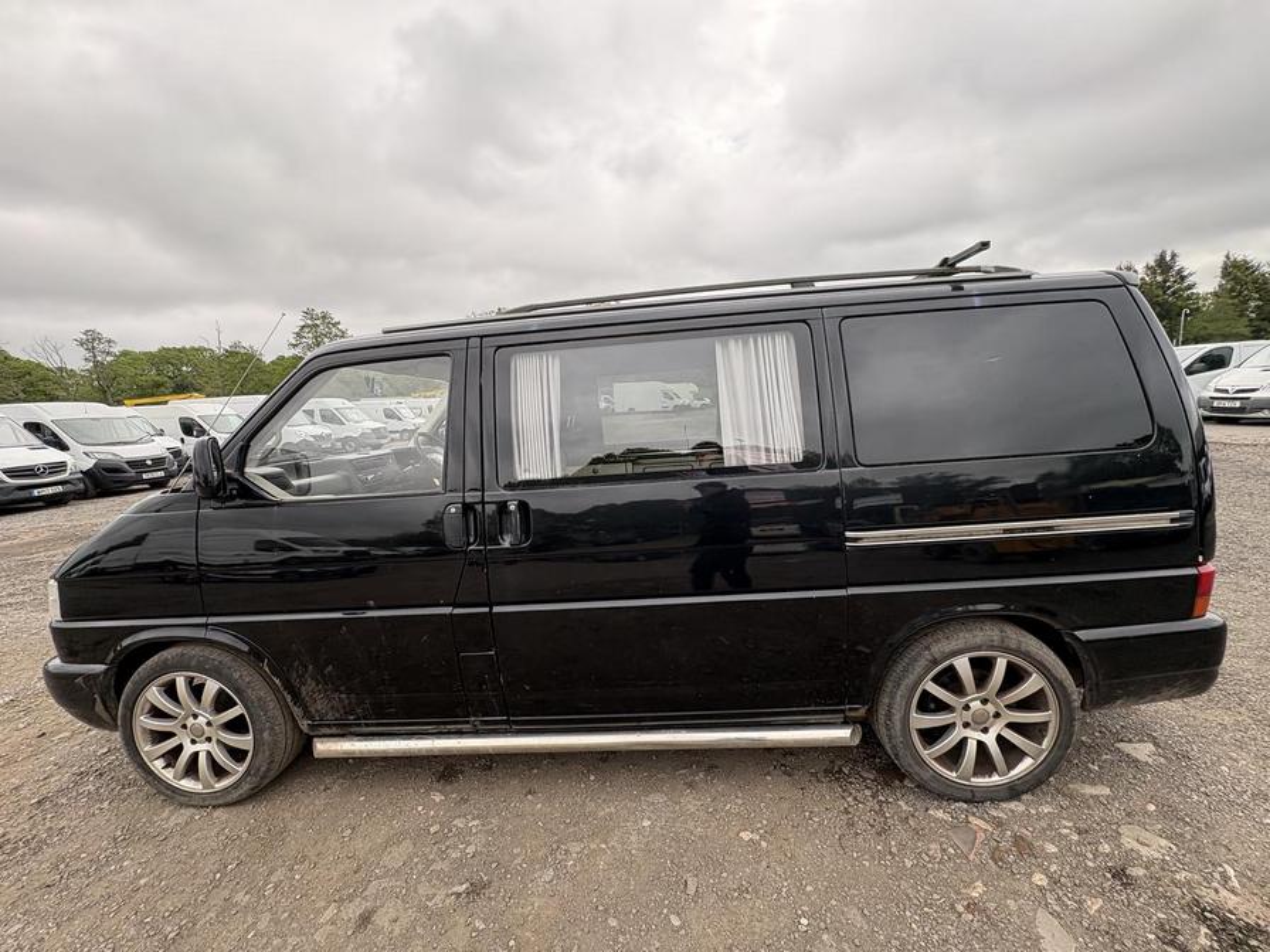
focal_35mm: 14
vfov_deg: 85.7
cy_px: 476
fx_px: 514
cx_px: 635
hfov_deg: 102.1
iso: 64
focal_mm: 2.22
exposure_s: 1/399
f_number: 2.2
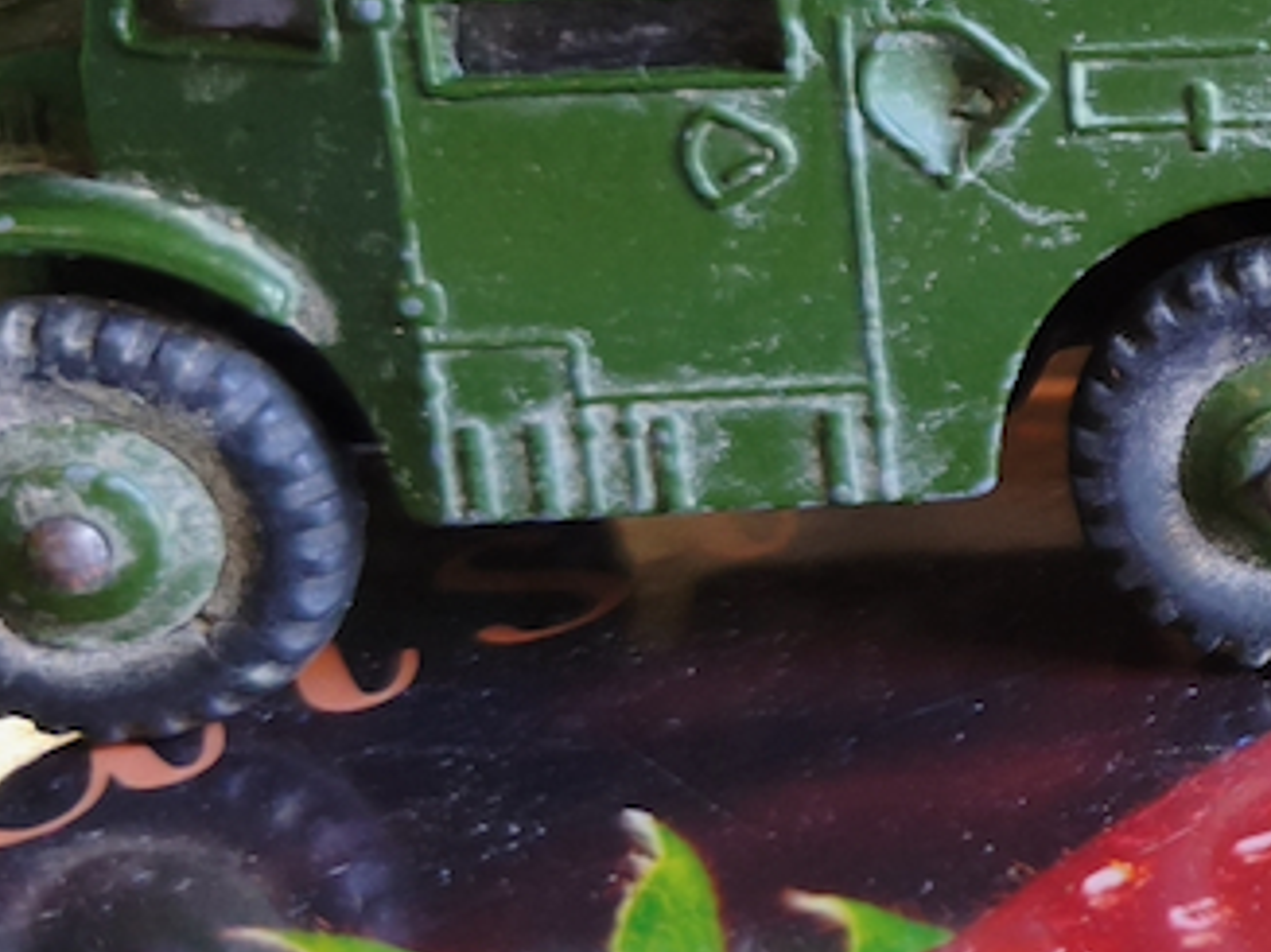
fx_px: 3303
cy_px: 163
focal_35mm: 90
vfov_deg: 16.3
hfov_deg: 18.3
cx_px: 2126
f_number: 1.7
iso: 400
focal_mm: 5.35
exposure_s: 1/100
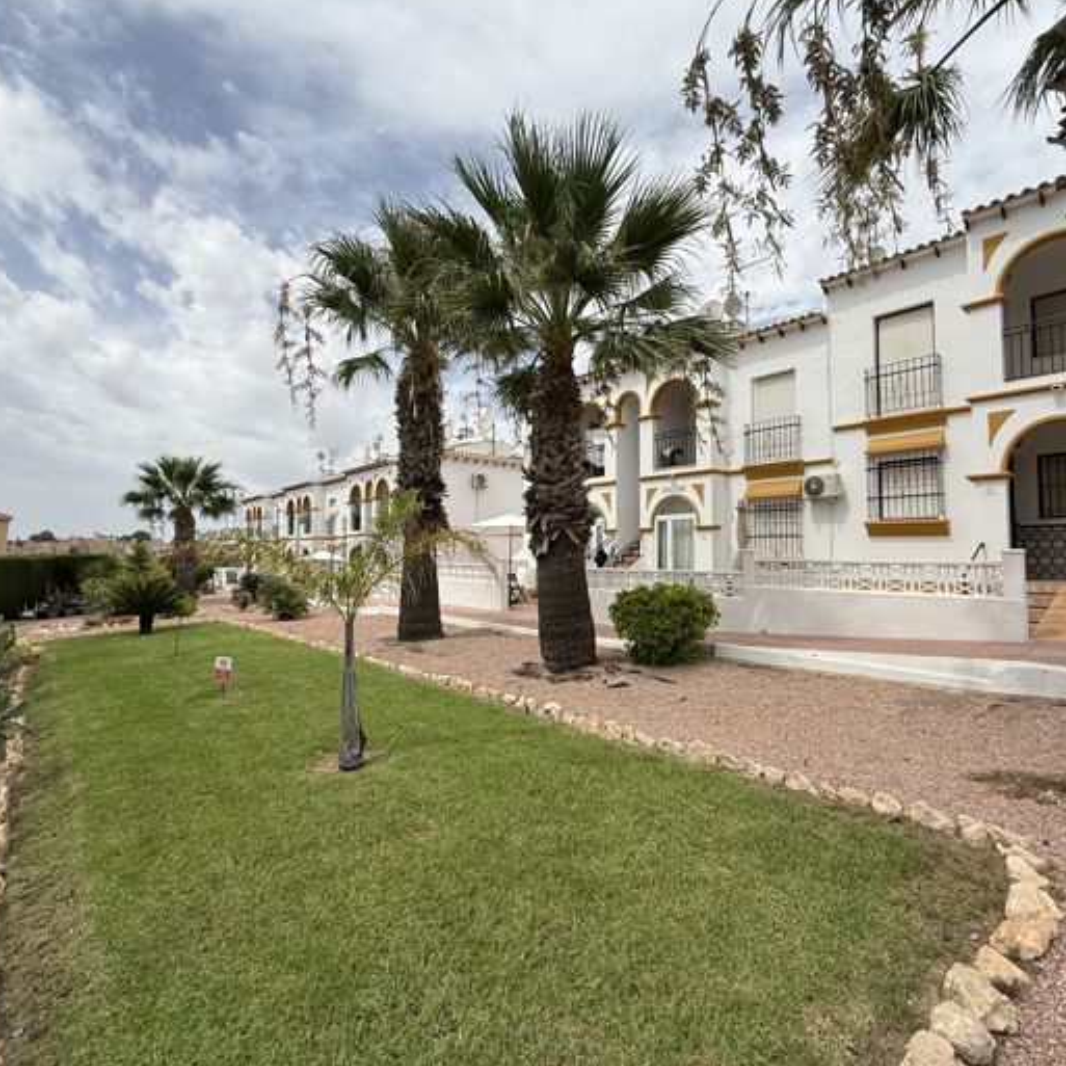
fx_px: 592
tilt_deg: +3.3
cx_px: 572
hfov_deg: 83.8
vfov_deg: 84.0
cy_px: 524
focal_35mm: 17
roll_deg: +0.4
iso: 50
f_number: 2.2
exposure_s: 1/2841
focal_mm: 2.22
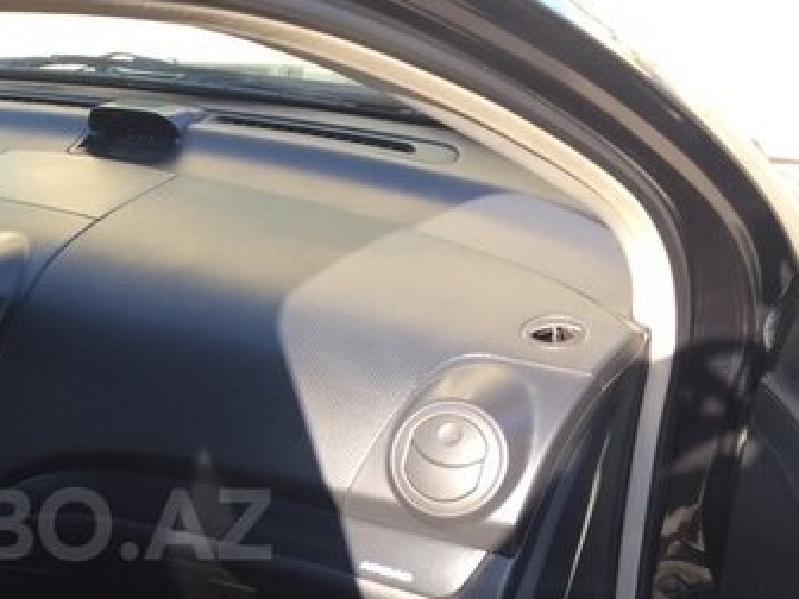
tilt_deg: -29.5
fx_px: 1316
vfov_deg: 25.0
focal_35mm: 57
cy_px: 524
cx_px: 29
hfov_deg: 31.6
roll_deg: +3.2
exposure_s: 1/178
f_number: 2.2
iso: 32
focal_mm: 4.15
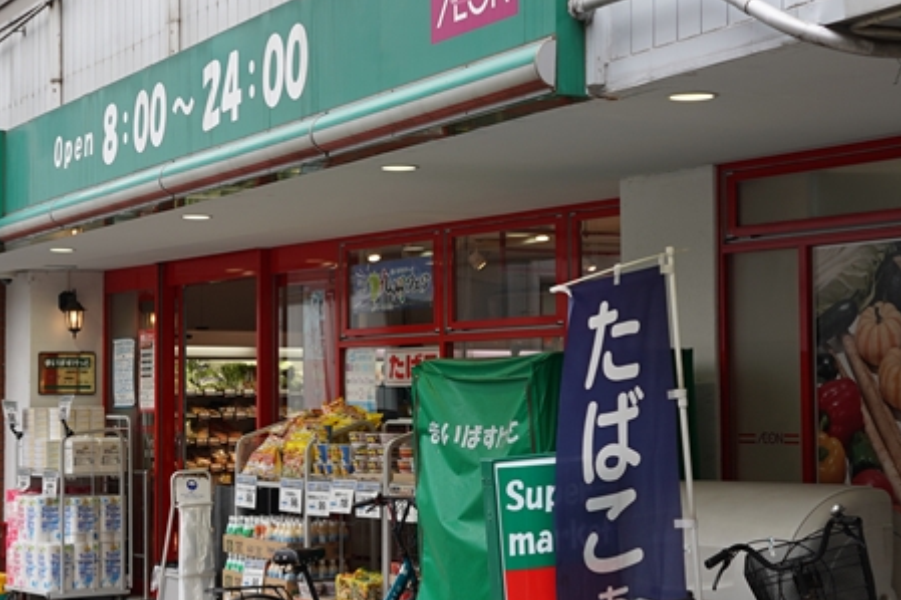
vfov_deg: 16.6
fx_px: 2051
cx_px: 383
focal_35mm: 82
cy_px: 270
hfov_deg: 24.7
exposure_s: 1/80
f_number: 4.5
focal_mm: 31
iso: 100
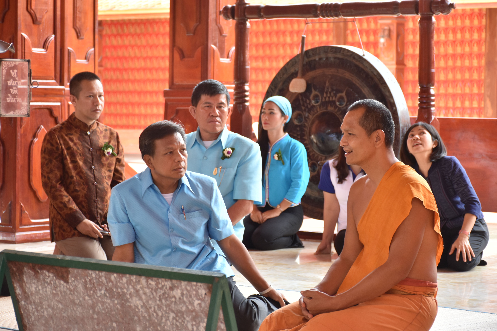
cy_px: 166
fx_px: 1449
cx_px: 248
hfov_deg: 19.5
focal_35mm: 105
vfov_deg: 13.0
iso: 400
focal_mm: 70
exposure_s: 1/100
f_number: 5
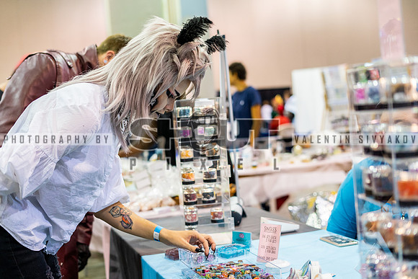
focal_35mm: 50
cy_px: 140
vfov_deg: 27.0
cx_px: 209
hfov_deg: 39.6
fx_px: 581
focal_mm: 50
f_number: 2.5
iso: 2000
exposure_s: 1/320
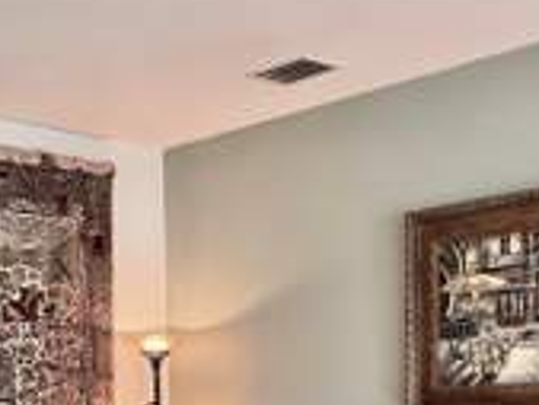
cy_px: 552
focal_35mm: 68
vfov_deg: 19.6
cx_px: 271
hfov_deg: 28.5
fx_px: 1060
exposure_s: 1/60
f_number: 1.78
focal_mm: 6.76
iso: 500
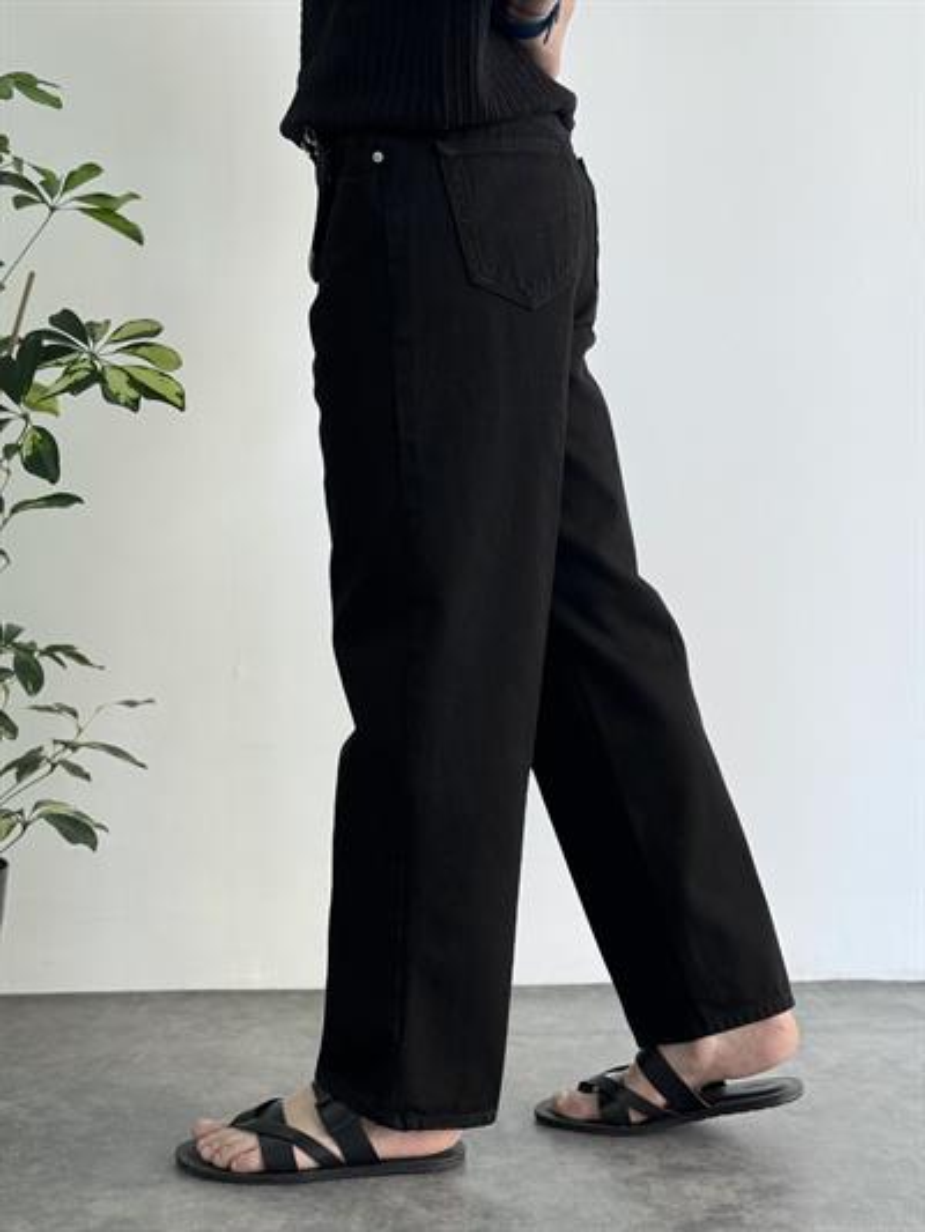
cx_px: 462
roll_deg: -0.5
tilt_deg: -1.7
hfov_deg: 30.3
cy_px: 616
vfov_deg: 39.6
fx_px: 1710
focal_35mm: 48
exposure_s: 1/155
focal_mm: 6.76
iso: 64
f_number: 1.78
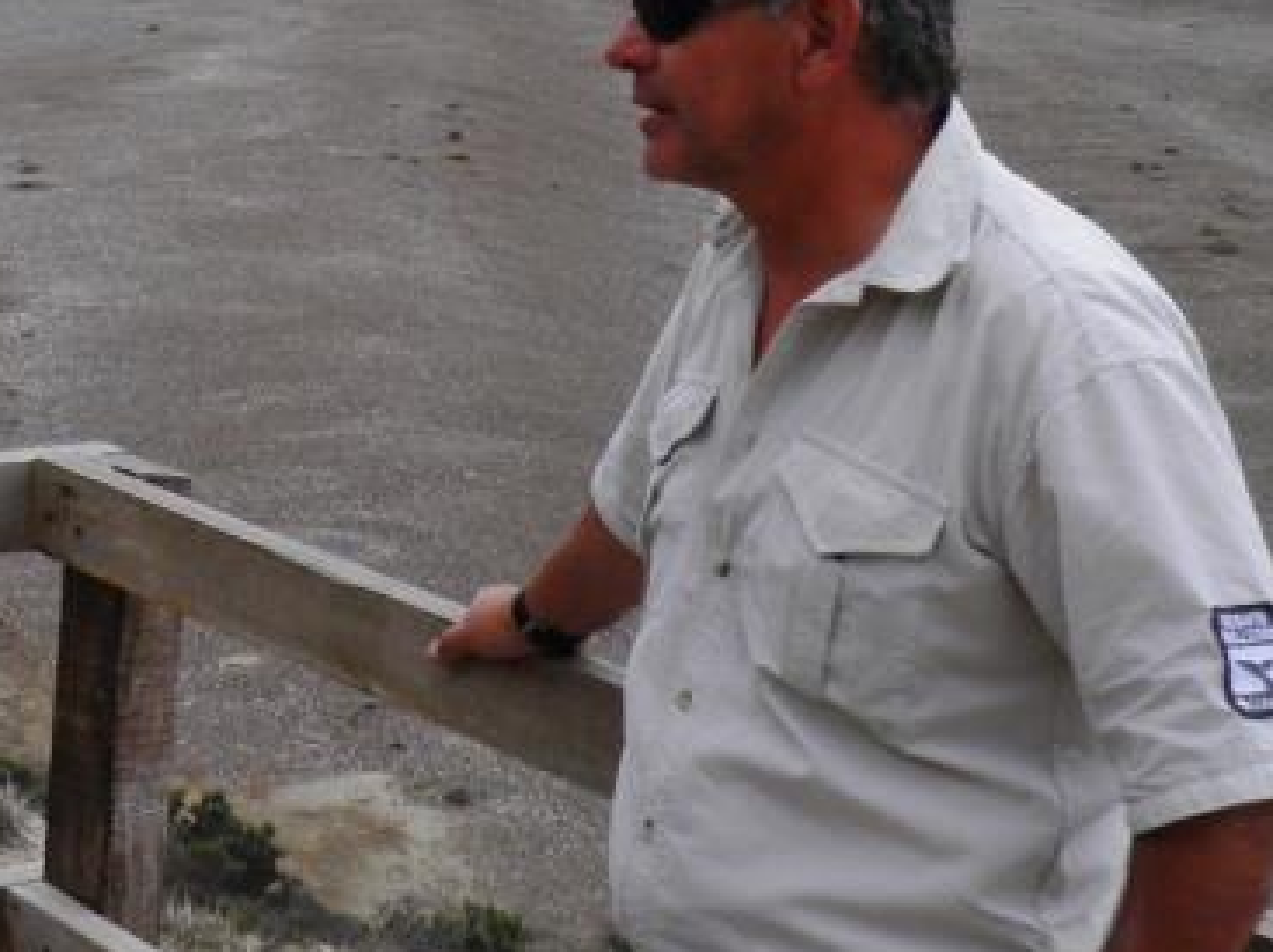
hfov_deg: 22.6
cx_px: 80
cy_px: 76
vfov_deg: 17.3
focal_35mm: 84
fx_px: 3087
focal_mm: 5.5
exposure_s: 1/320
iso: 50
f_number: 5.9
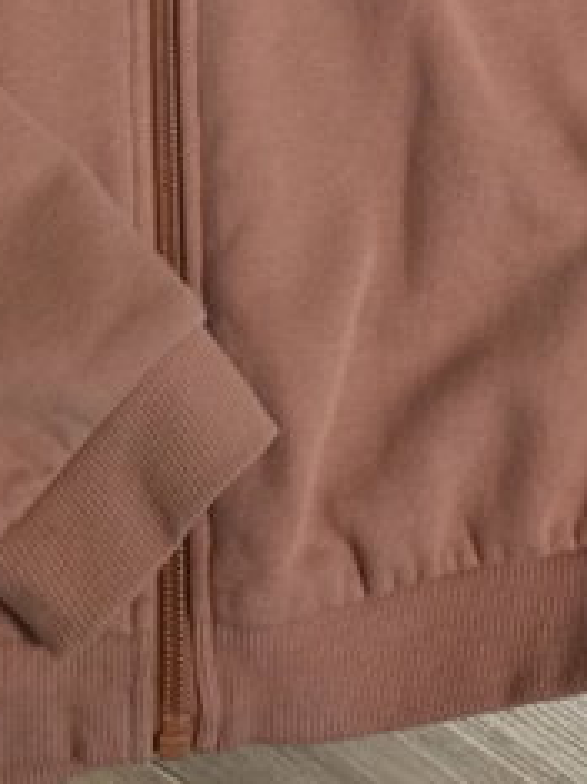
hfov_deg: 18.2
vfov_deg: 20.8
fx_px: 1833
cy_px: -372
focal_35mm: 81
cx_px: 344
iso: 1600
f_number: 1.7
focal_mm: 6.3
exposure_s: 1/100
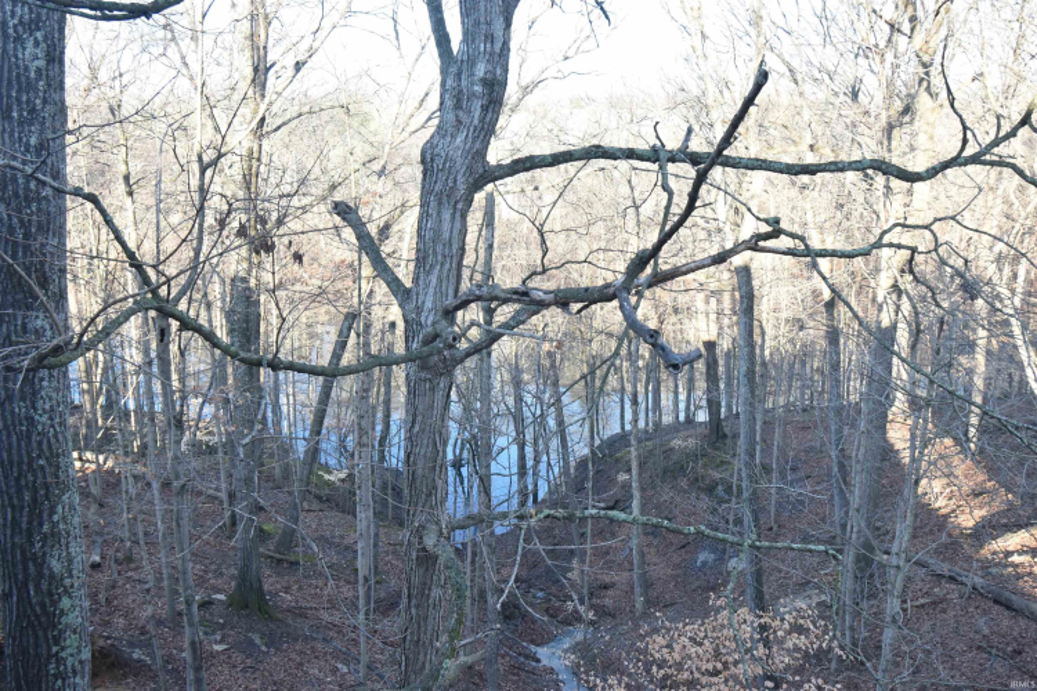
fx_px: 864
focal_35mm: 30
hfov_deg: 61.9
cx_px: 518
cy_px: 346
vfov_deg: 43.6
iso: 400
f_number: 7.1
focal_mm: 20
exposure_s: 1/100
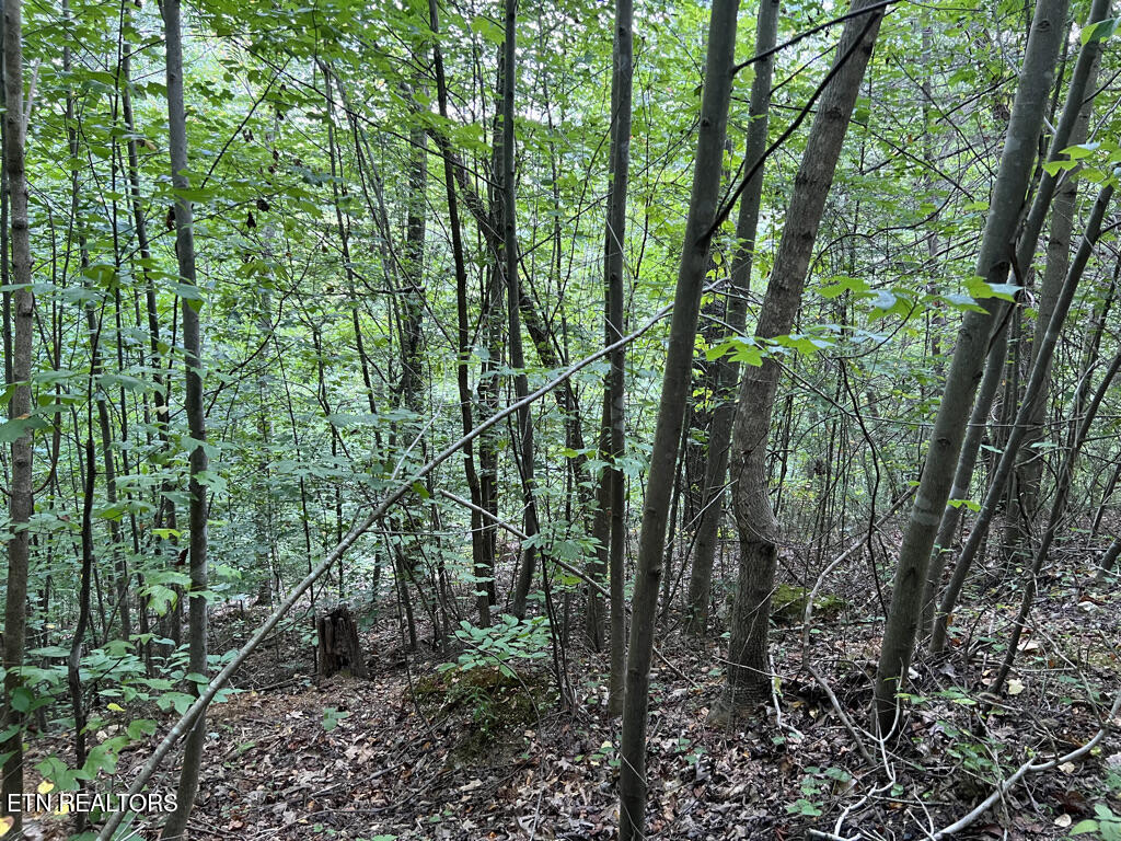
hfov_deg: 67.3
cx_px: 560
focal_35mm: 26
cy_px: 420
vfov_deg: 53.1
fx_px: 842
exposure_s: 1/95
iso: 125
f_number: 1.5
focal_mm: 5.7
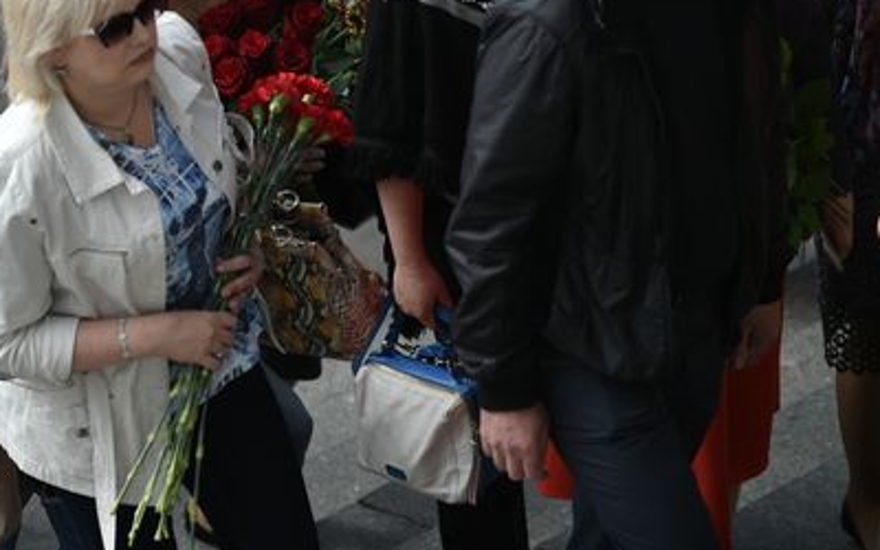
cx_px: 139
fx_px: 6619
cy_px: 40
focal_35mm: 276
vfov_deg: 4.8
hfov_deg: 7.6
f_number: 3.5
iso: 100
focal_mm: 155
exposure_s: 1/1250
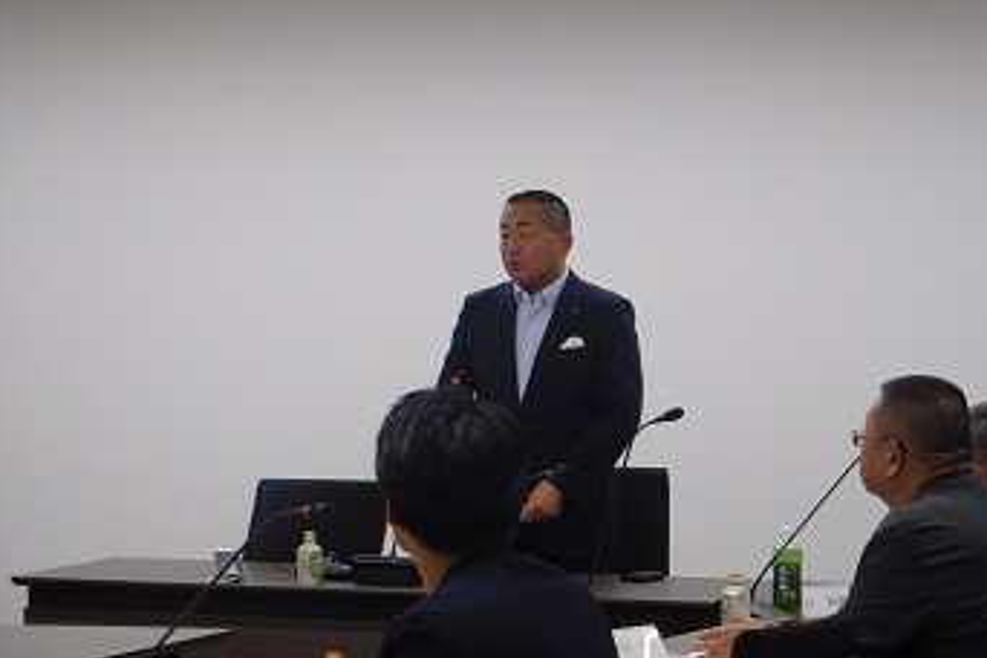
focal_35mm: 137
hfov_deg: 15.0
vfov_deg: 10.0
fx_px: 3756
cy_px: 358
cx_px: 508
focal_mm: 22.3
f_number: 5
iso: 250
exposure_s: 1/30
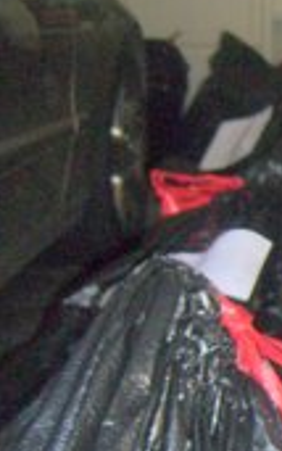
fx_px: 1388
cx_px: 472
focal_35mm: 113
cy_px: 295
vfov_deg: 18.4
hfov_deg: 11.0
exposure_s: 1/60
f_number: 2.8
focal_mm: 7.9
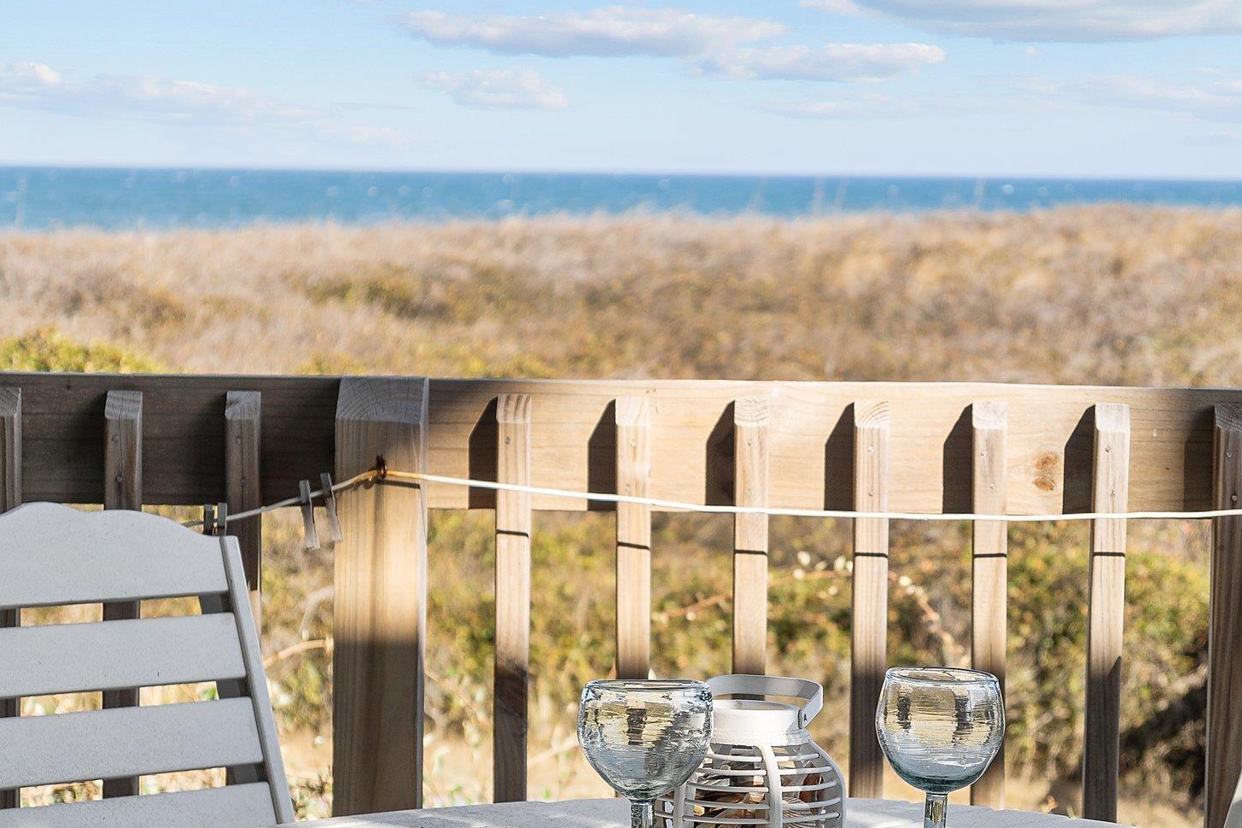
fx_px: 3691
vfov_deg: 12.8
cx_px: 684
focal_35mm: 107
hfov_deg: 19.1
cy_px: 504
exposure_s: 1/400
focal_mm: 51
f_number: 5
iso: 100
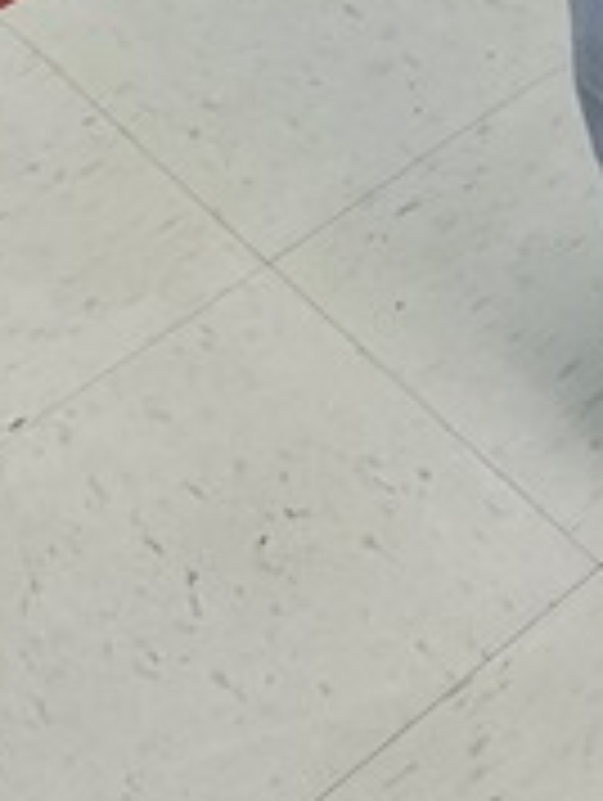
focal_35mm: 132
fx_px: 3059
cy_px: -1256
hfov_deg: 9.8
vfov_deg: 11.6
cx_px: 1485
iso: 200
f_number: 1.7
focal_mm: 6.3
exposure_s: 1/120
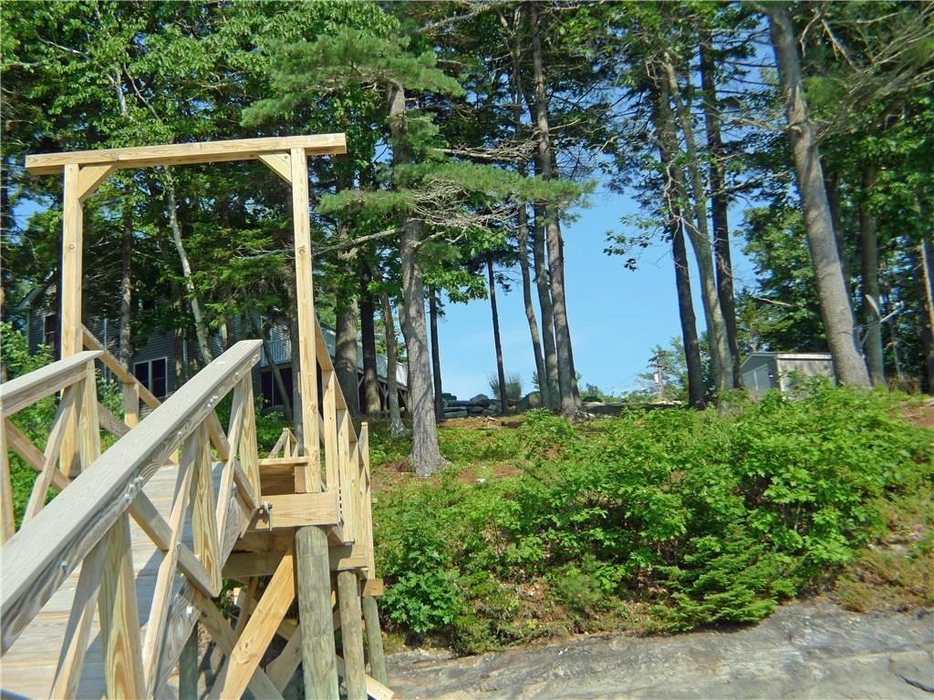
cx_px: 467
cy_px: 350
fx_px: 1619
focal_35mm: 60
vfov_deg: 24.4
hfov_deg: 32.2
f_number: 4
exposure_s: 1/500
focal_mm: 12.8
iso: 80
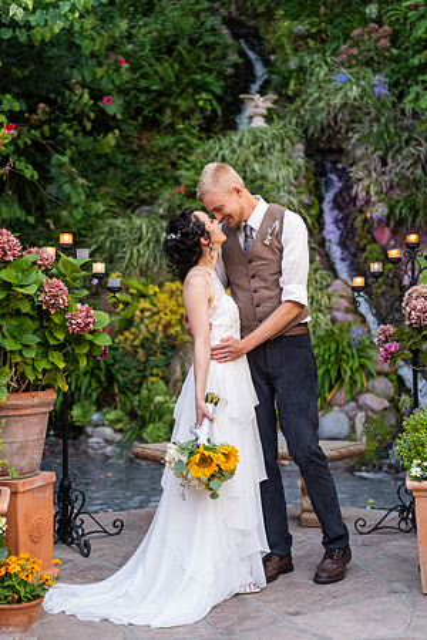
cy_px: 320
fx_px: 978
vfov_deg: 36.2
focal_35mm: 55
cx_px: 214
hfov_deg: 24.6
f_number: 2.2
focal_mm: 55
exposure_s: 1/320
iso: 500
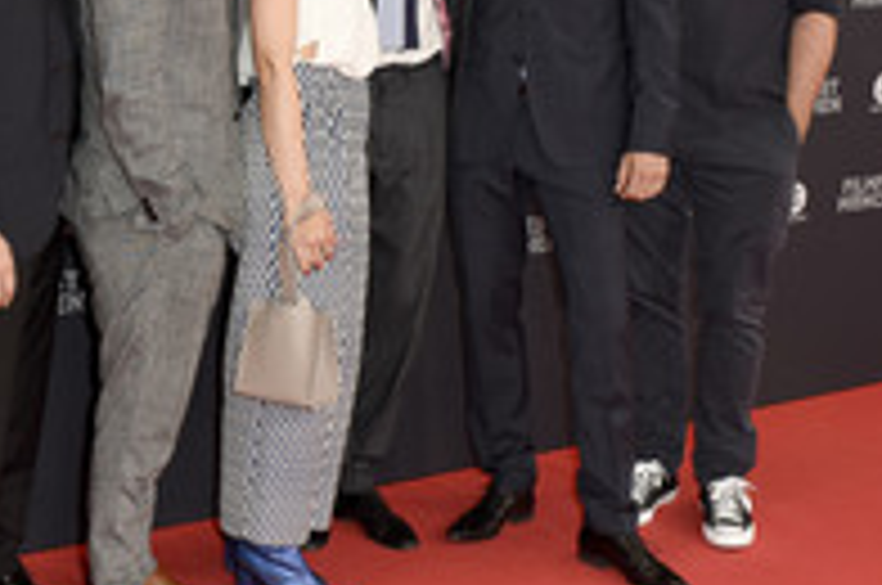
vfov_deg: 19.6
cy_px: 207
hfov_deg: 28.4
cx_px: 128
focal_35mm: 69
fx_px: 1688
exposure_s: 1/100
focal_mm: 20
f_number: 6.3
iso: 400
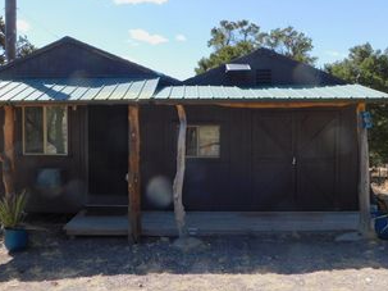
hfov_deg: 48.8
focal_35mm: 38
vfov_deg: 37.6
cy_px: 125
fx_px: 426
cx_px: 161
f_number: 3
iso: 125
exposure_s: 1/1000
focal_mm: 4
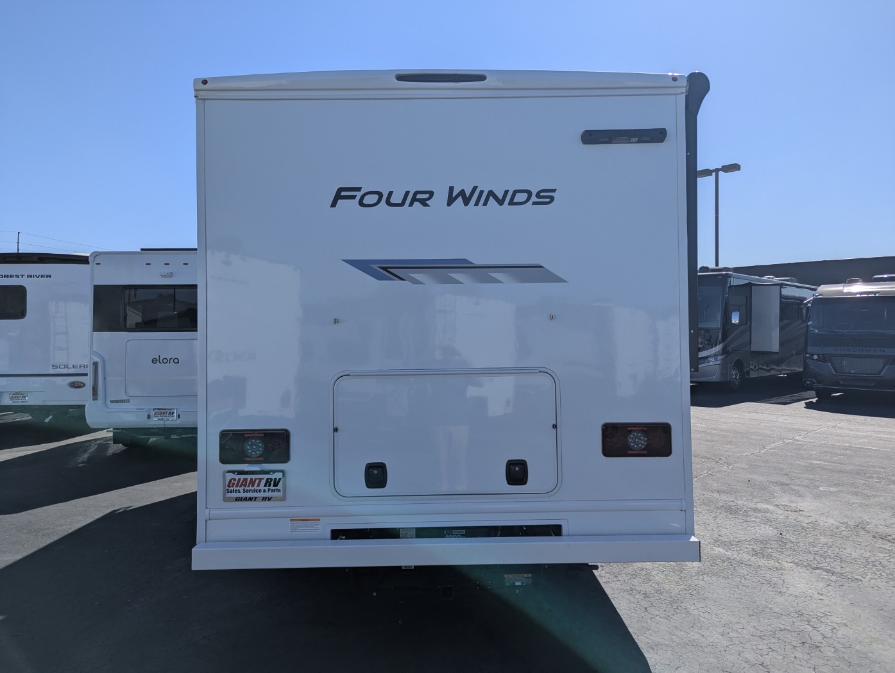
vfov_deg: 56.9
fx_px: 621
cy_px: 336
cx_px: 448
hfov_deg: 71.5
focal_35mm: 24
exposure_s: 1/3236
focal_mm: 6.81
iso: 45
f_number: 1.85
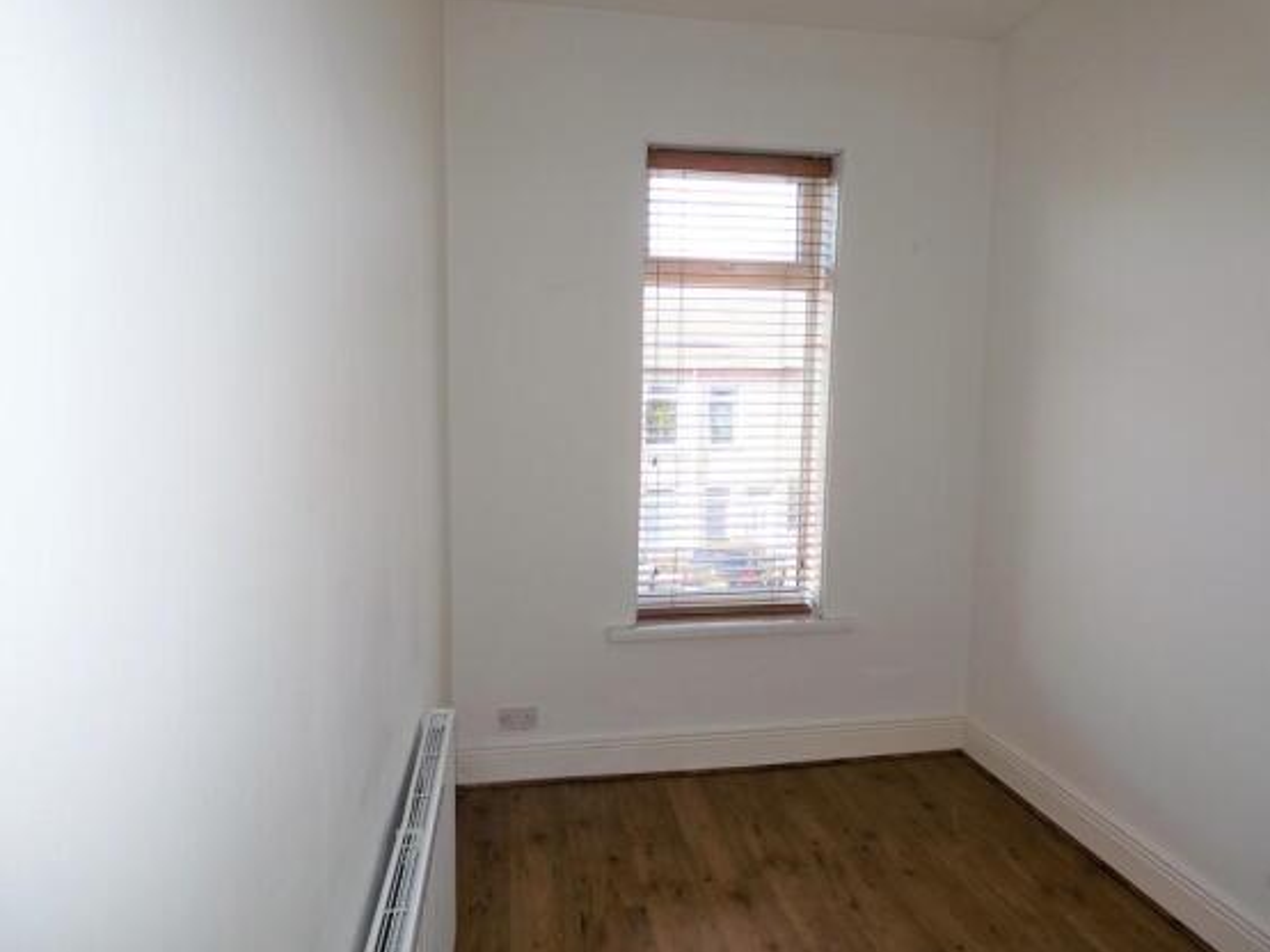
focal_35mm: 21
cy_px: 482
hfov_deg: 79.0
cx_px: 628
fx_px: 770
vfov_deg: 63.4
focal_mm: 3.6
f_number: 2.8
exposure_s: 1/100
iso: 80
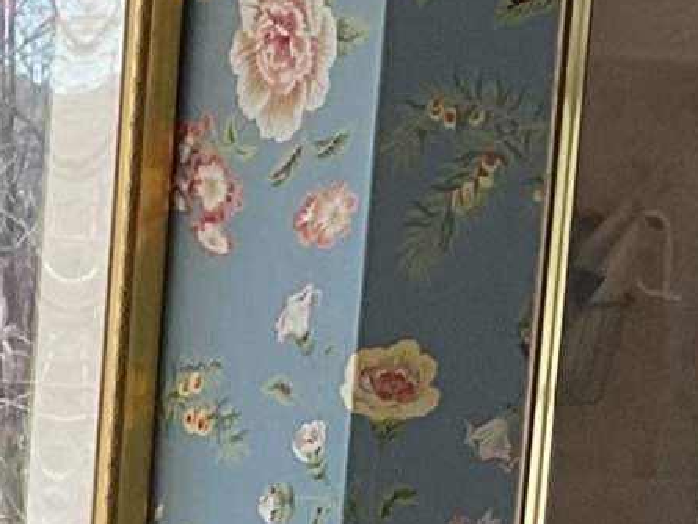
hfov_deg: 9.2
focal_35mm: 200
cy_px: 983
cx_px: -761
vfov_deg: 7.2
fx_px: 4034
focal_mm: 3
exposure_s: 1/120
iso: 32
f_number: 1.8
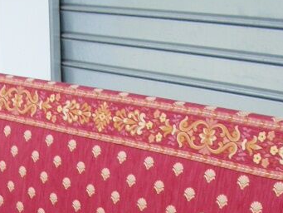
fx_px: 981
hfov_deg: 16.4
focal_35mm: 120
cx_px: 85
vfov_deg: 11.4
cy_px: 388
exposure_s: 1/50
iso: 80
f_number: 8.8
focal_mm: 5.7
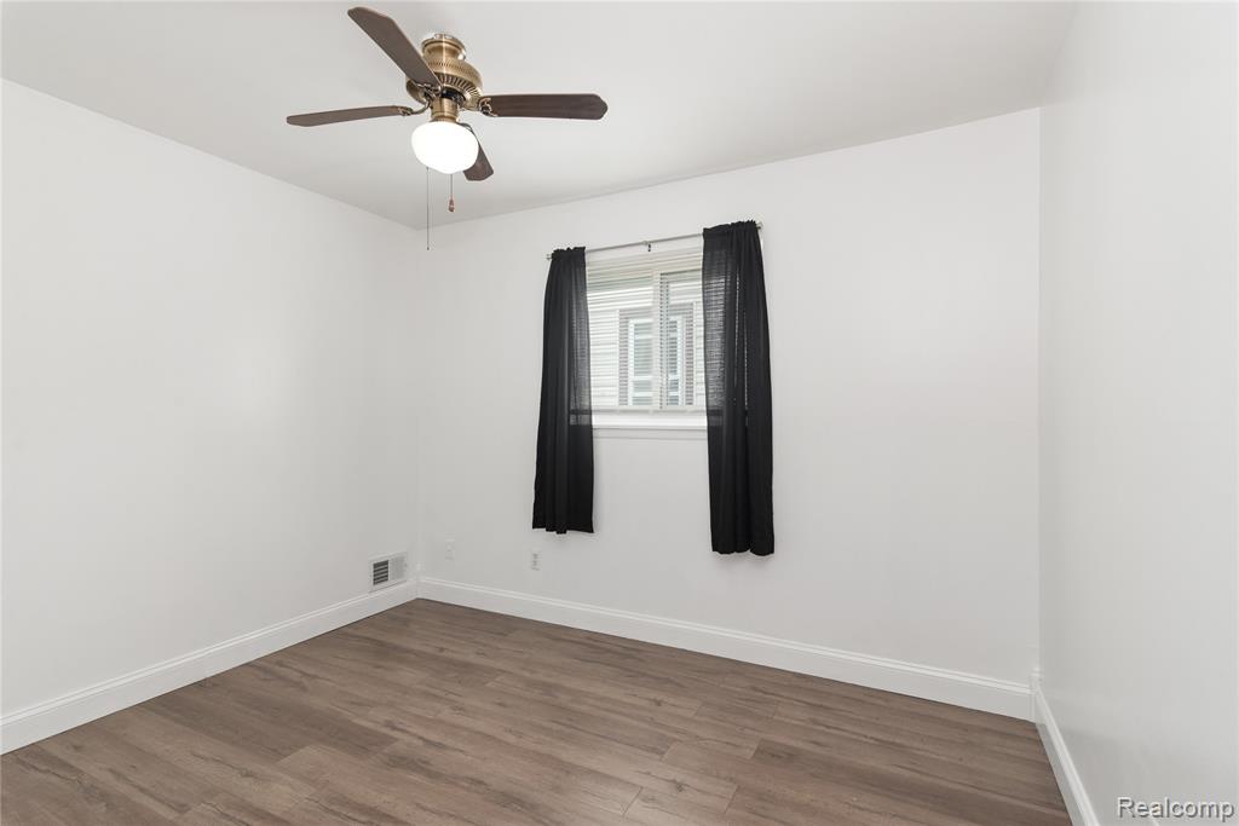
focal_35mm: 17
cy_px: 413
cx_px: 620
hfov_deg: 93.3
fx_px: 585
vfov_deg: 70.5
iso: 400
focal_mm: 17
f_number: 8
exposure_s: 1/8
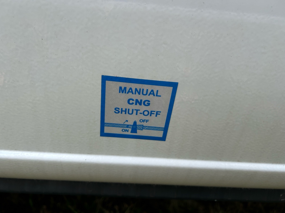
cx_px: 142
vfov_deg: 53.1
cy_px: 106
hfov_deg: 67.3
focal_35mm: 26
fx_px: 214
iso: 50
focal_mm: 5.7
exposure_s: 1/1531
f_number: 1.5
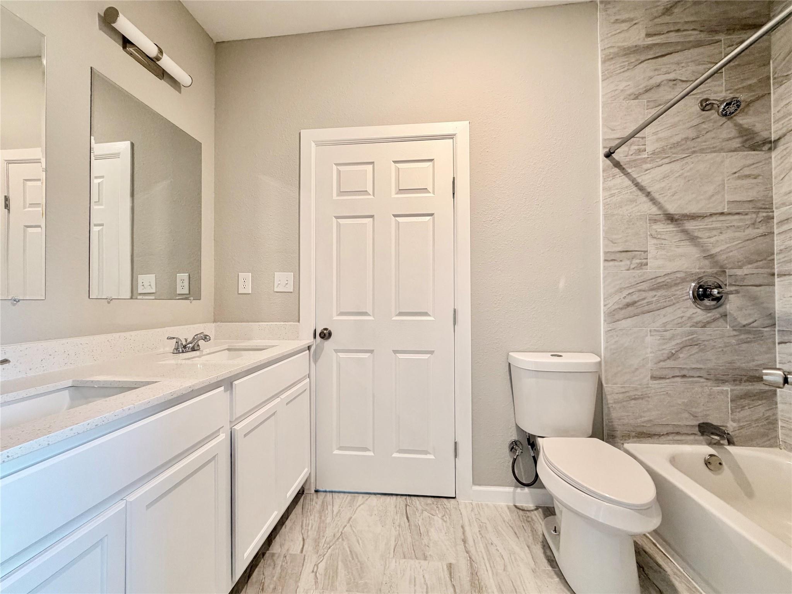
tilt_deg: +0.9
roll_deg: +0.7
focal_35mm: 14
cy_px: 297
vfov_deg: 85.7
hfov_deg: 102.1
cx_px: 396
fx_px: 320
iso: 160
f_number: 2.2
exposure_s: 1/60
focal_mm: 2.22
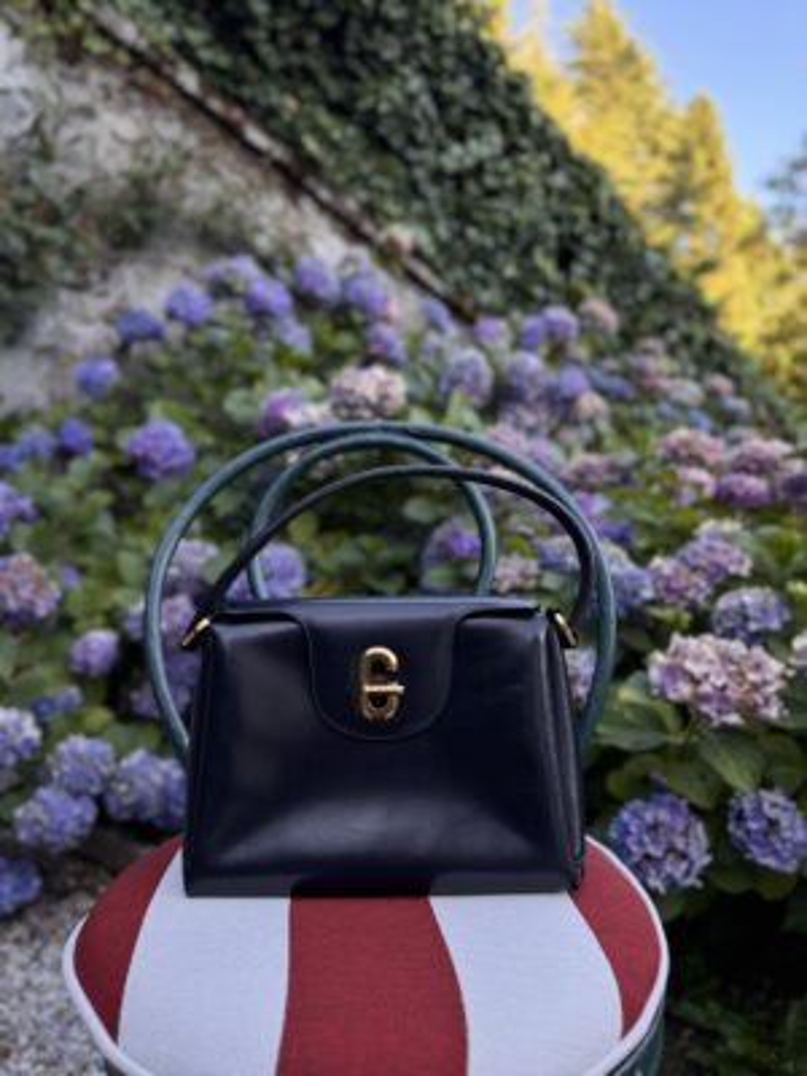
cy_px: 538
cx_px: 404
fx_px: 746
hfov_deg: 56.8
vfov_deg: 71.6
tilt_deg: -5.4
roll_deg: -0.2
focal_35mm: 24
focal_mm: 6.76
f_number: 1.78
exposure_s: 1/155
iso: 100
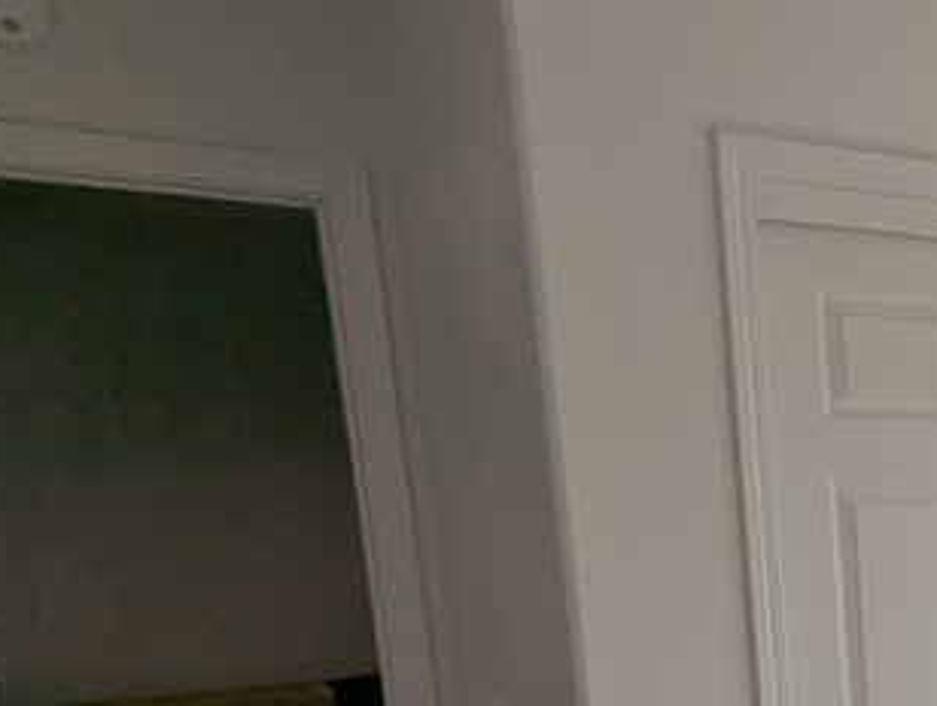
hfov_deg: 28.8
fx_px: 1437
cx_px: 1243
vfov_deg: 25.3
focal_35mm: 53
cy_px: 803
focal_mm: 2.35
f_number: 2.2
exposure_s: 1/869
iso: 37
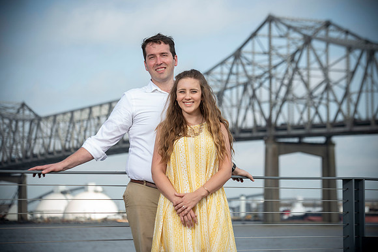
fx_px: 1154
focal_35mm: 110
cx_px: 189
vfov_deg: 12.4
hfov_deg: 18.6
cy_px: 126
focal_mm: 110
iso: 50
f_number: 5.6
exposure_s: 1/250
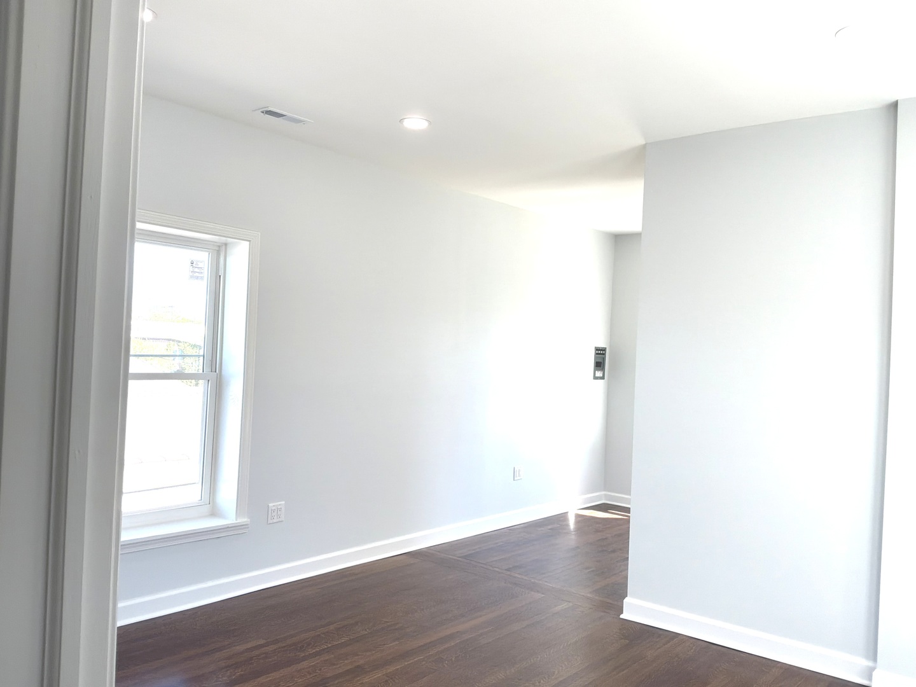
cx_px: 458
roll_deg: -2.7
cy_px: 344
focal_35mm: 28
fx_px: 741
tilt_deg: +0.9
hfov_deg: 63.4
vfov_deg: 49.7
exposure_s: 1/245
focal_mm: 3
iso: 32
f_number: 1.8
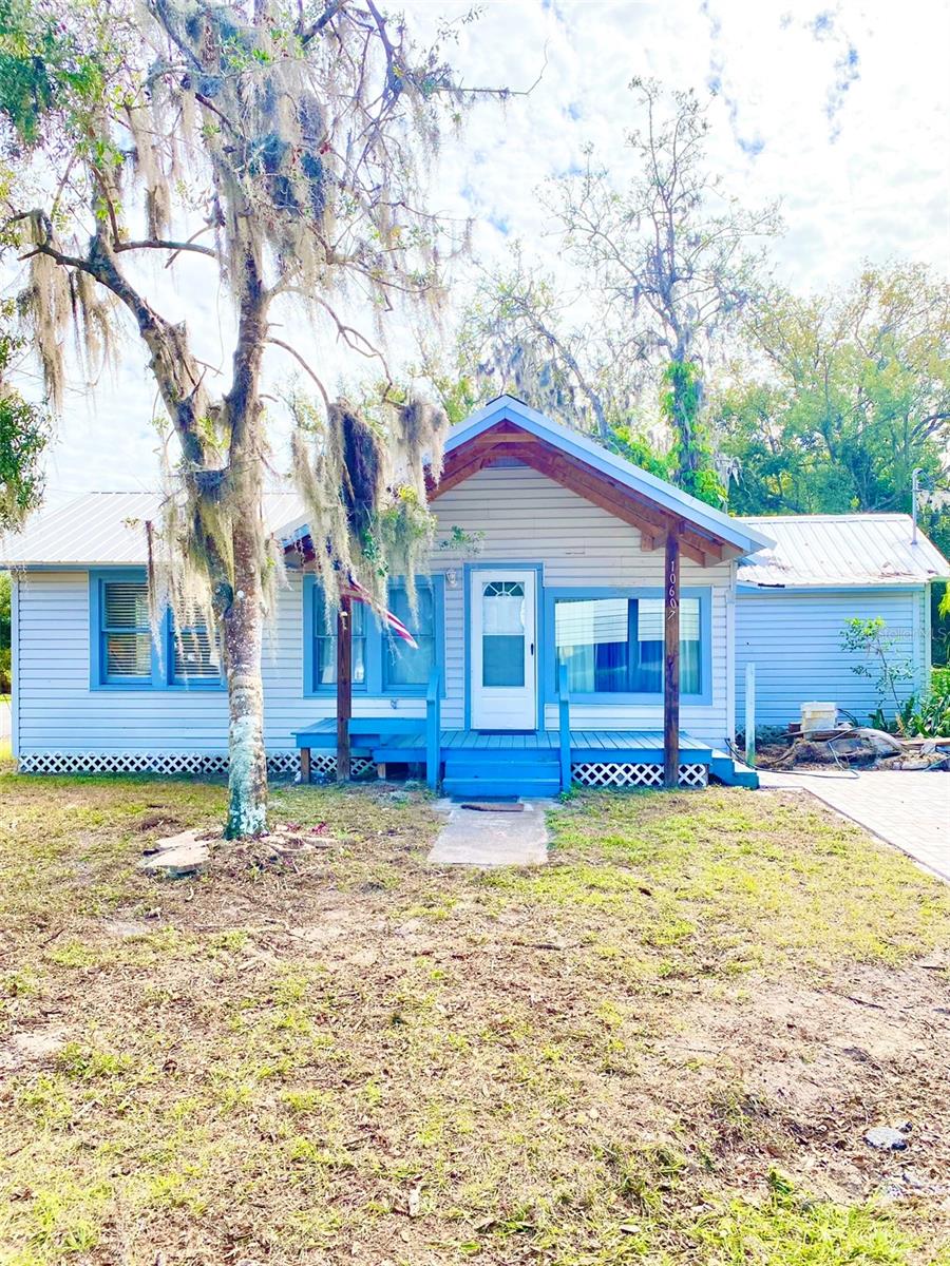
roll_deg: -1.1
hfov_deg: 53.1
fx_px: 951
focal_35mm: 26
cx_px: 475
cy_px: 633
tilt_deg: +1.0
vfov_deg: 67.3
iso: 32
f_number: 1.8
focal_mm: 4.25
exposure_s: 1/2268
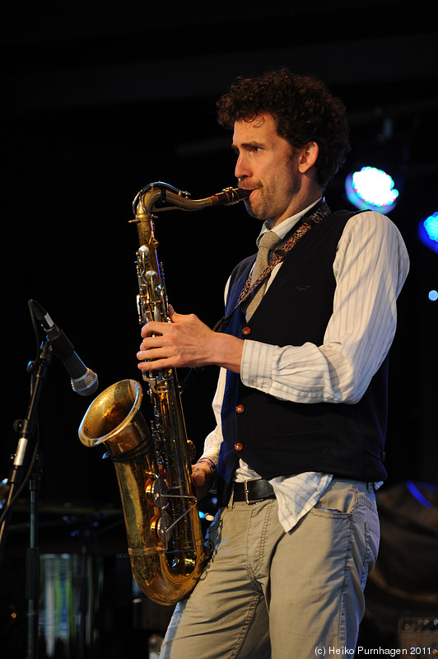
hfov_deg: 12.2
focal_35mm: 112
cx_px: 219
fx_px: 2047
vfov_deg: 18.3
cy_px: 330
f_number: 2.8
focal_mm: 112
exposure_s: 1/200
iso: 1600
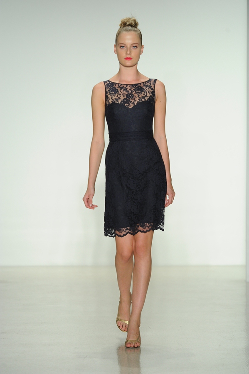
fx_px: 2493
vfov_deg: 8.6
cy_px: 187
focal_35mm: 240
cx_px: 124
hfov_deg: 5.7
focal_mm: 240
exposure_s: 1/400
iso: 1250
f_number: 4
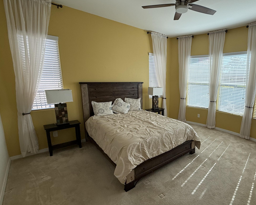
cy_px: 106
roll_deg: -1.8
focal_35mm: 19
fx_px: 144
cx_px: 173
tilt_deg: -10.4
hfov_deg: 80.2
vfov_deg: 70.8
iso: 64
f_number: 2.2
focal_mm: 2.22
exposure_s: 1/187
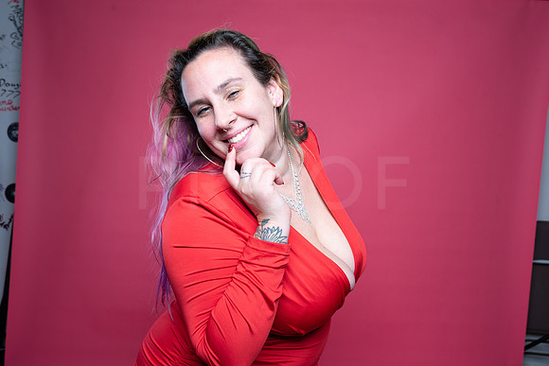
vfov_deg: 37.9
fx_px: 534
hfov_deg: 54.4
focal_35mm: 35
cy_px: 183
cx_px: 274
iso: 100
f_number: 8
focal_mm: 35
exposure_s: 1/160
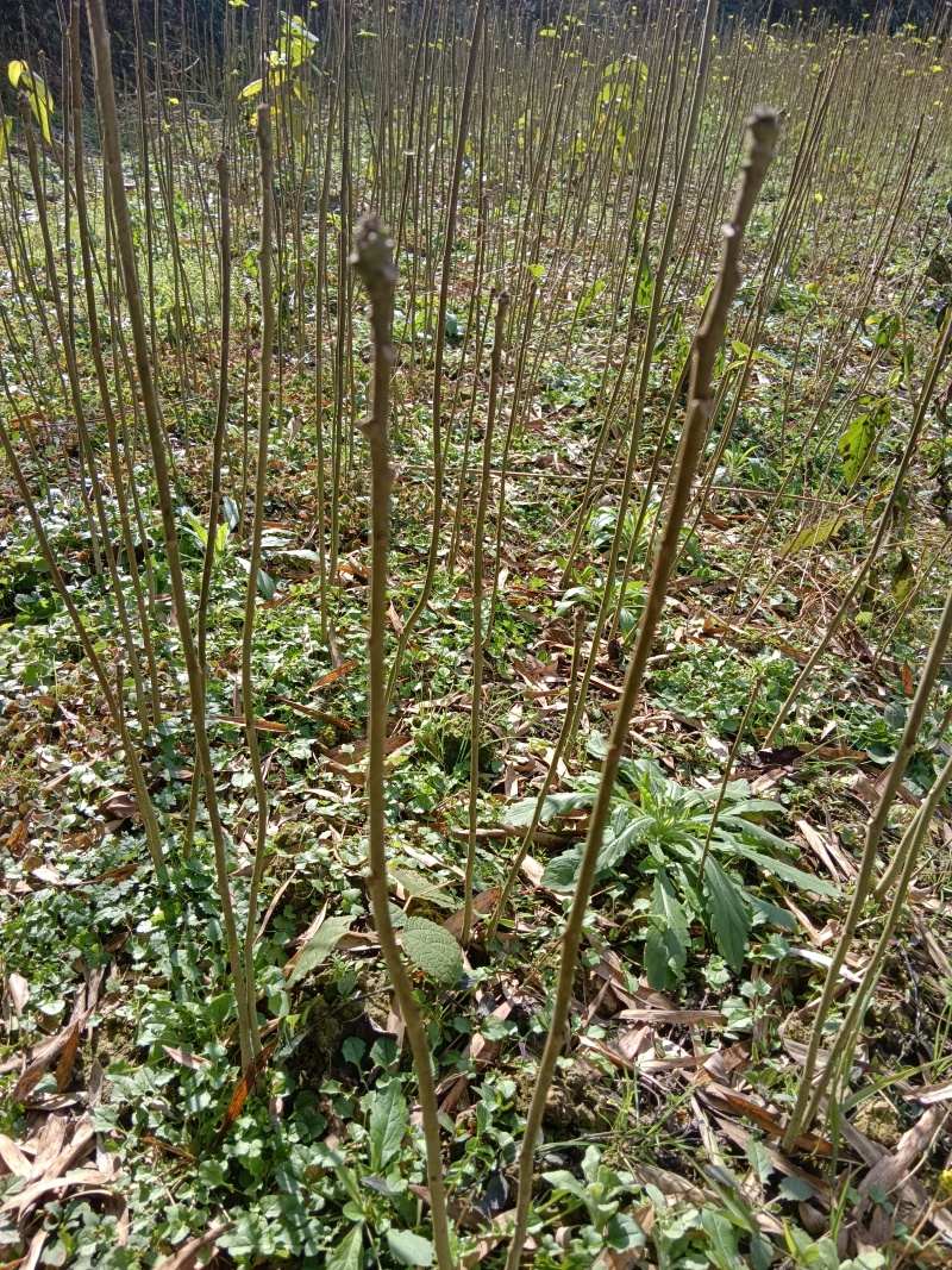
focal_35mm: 26
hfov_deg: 53.1
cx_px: 476
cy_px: 635
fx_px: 954
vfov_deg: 67.3
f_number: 1.8
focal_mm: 3.96
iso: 100
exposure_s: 1/293
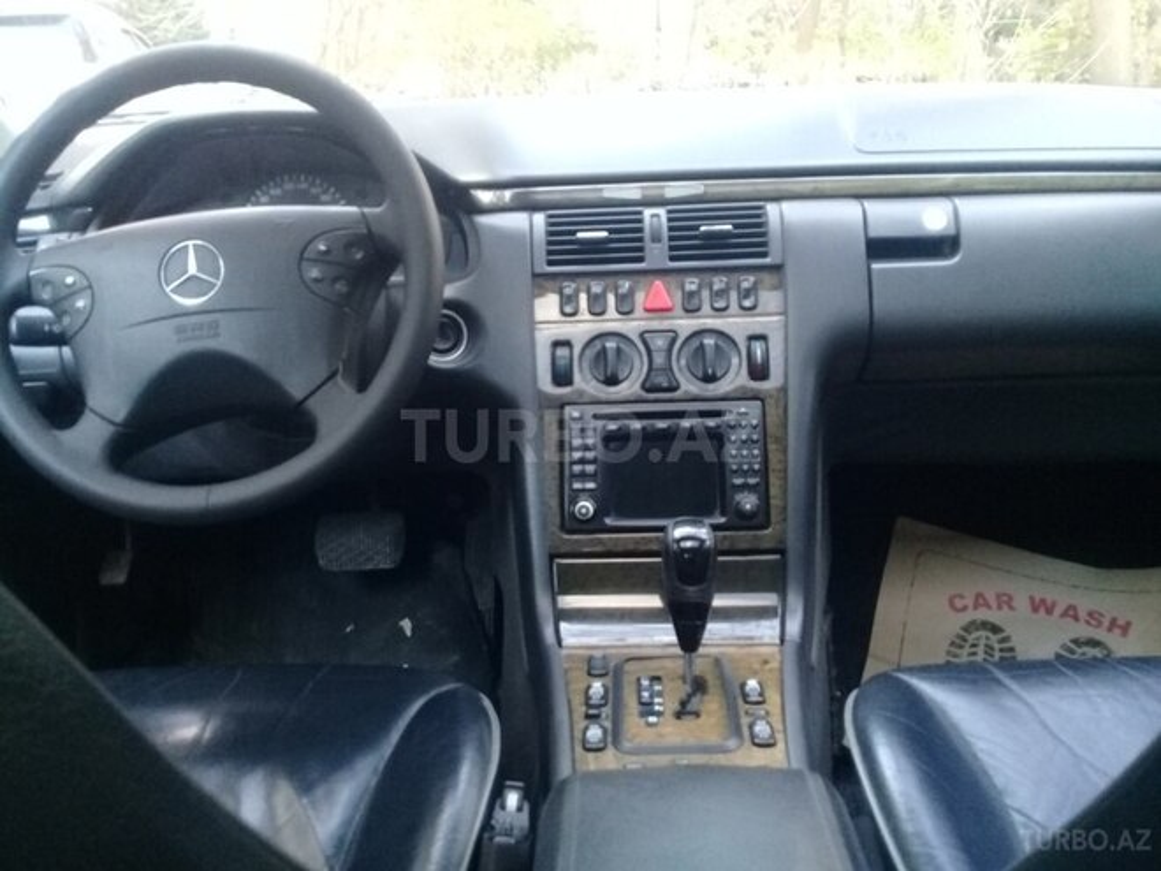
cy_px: 436
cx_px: 580
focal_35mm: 31
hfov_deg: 58.4
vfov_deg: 45.4
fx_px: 1040
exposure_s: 1/20
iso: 200
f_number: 2.2
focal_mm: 3.3
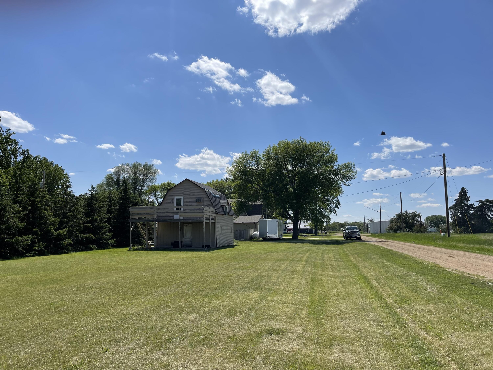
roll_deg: +0.7
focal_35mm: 25
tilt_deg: +6.1
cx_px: 246
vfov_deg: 54.9
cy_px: 185
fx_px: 356
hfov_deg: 69.4
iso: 32
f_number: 1.6
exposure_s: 1/6579
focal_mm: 5.1
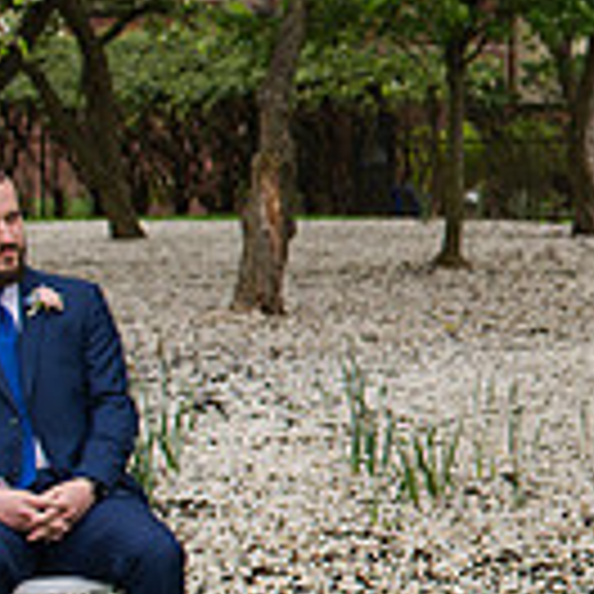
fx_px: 2582
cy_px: 217
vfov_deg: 13.1
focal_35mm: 133
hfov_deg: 11.9
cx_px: 1125
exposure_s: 1/640
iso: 180
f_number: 3.2
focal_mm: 35
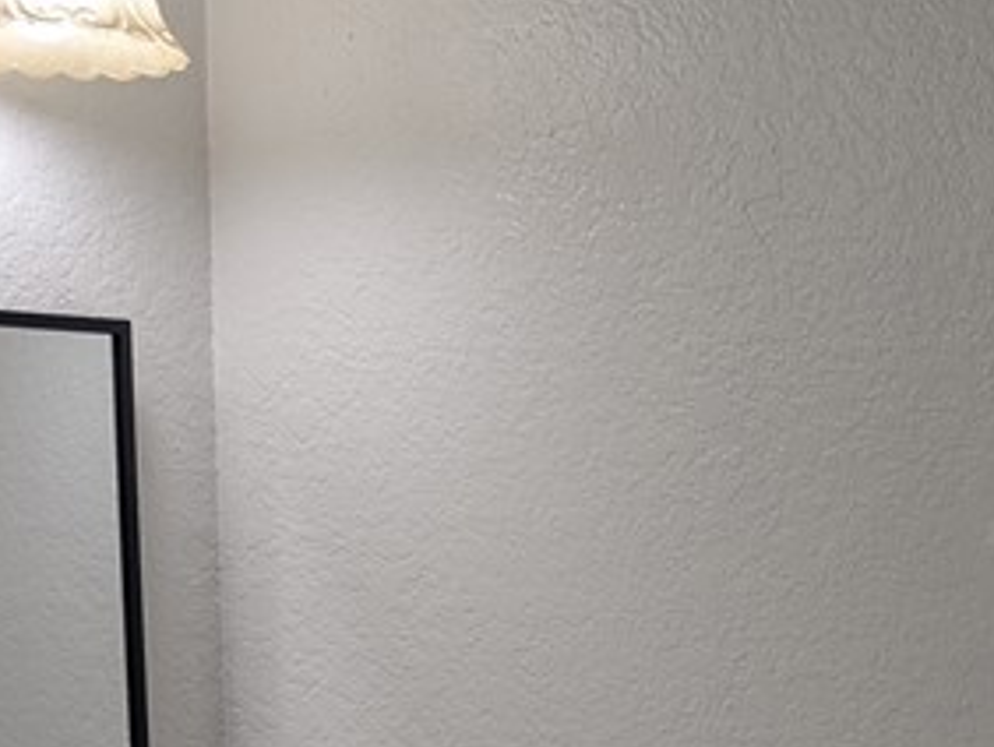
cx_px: 576
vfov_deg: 15.3
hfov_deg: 22.5
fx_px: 2500
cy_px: 1212
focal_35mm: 87
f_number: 1.68
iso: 14
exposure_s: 1/120
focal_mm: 6.9
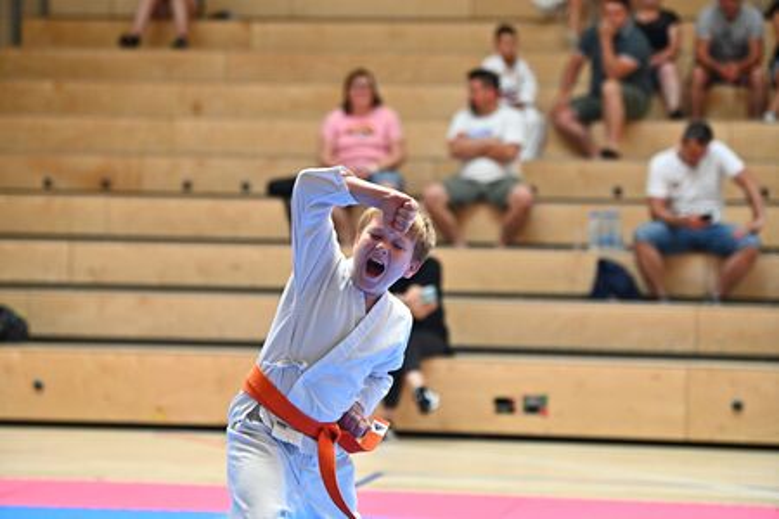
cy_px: 260
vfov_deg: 11.4
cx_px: 390
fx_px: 2596
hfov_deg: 17.1
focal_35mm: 120
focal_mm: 120
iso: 2000
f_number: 2.8
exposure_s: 1/2500
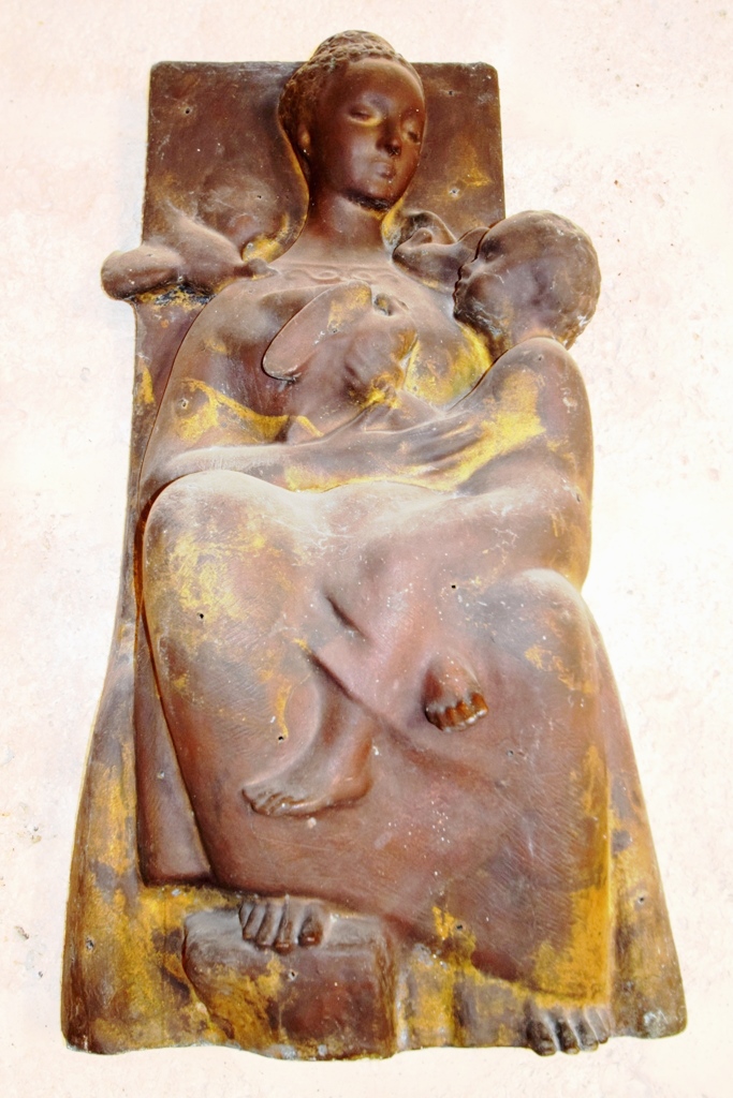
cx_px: 366
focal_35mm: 28
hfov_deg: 45.7
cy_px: 549
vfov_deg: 64.5
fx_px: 870
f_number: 4.2
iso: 800
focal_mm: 19
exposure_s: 1/80
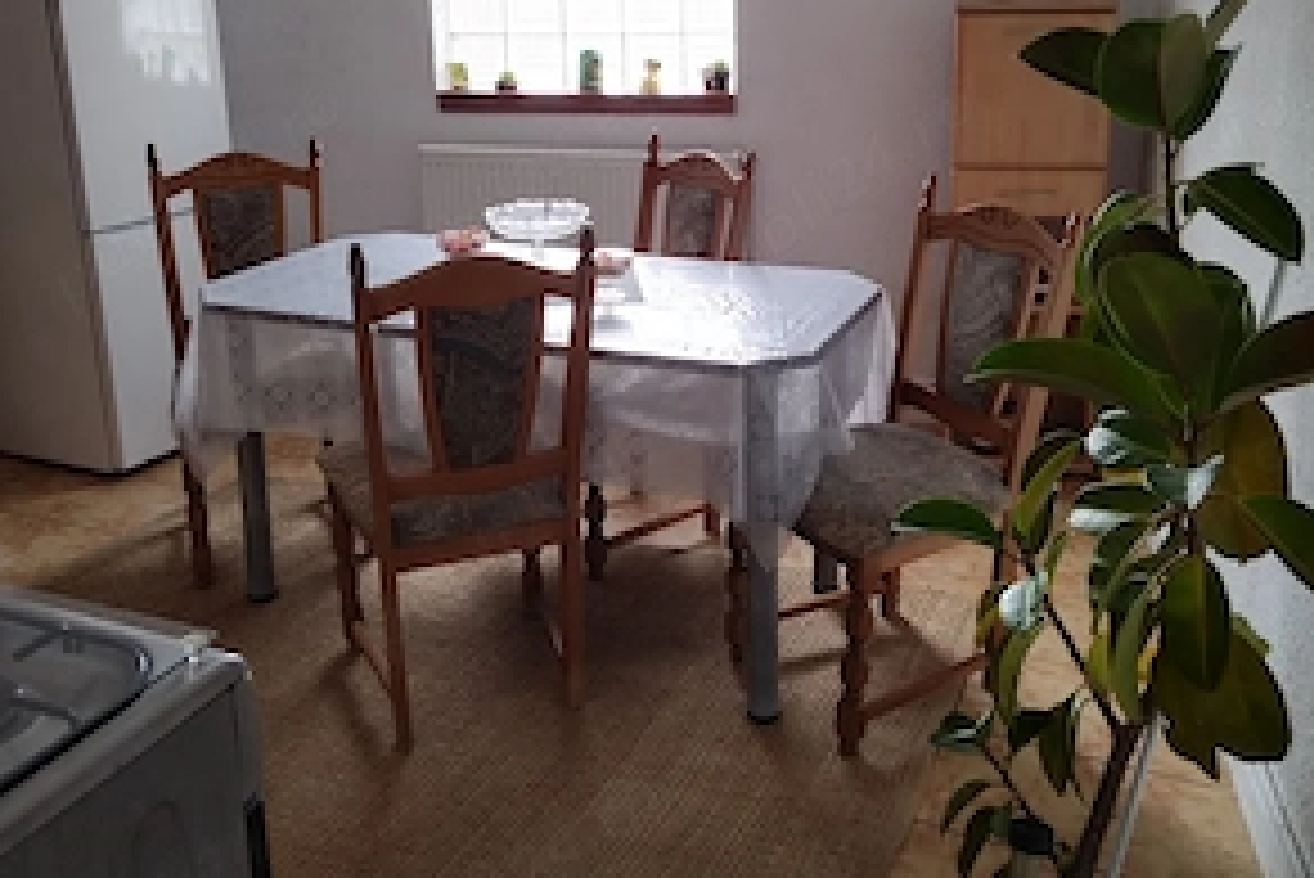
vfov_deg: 35.5
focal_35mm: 37
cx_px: 670
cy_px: 270
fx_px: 1351
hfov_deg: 51.9
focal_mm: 6.24
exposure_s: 1/100
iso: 441
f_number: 1.8
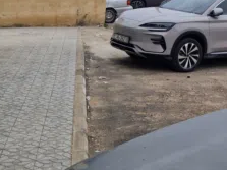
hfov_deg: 28.3
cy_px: -21
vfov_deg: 21.0
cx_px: 204
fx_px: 433
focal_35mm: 66
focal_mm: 5.4
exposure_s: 1/395
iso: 50
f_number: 1.8
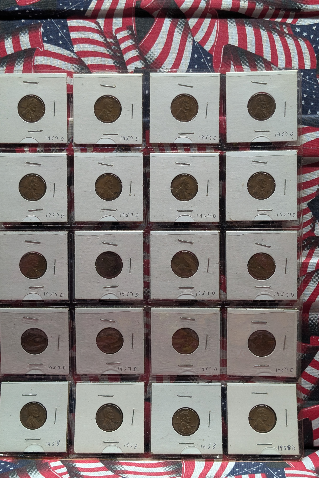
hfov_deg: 26.0
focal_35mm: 52
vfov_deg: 38.2
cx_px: 145
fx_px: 691
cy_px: 241
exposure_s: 1/115
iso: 82
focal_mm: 6.9
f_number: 1.68
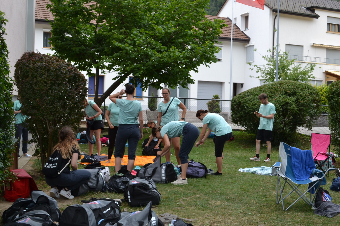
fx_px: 463
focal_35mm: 49
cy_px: 121
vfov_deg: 27.5
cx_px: 197
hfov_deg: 40.2
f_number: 6.3
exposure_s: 1/160
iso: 100
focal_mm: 24
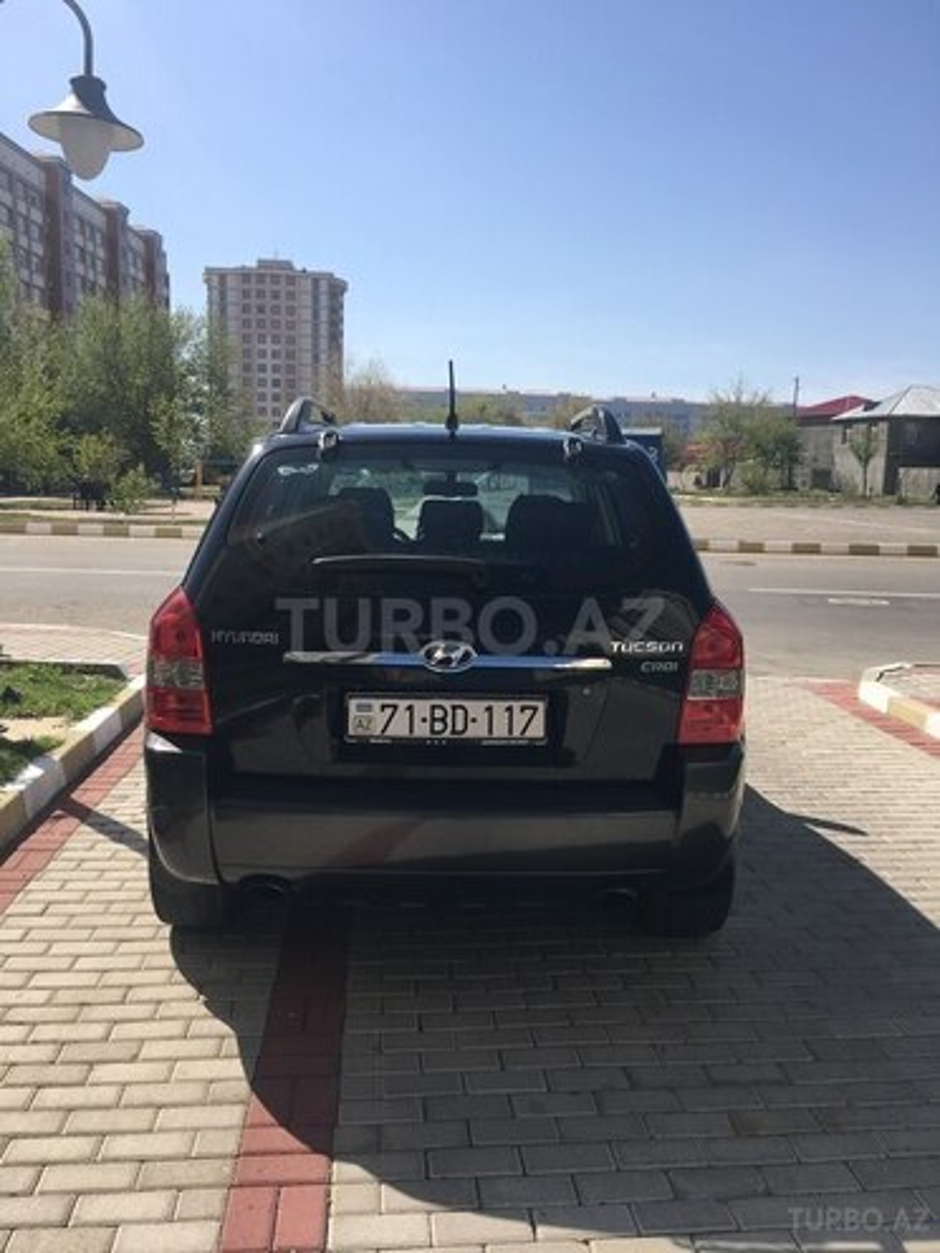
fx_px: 1050
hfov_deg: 48.2
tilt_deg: -8.5
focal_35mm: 29
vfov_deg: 61.7
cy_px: 626
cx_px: 470
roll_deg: -0.4
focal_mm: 4.15
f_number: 2.2
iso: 25
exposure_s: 1/1672
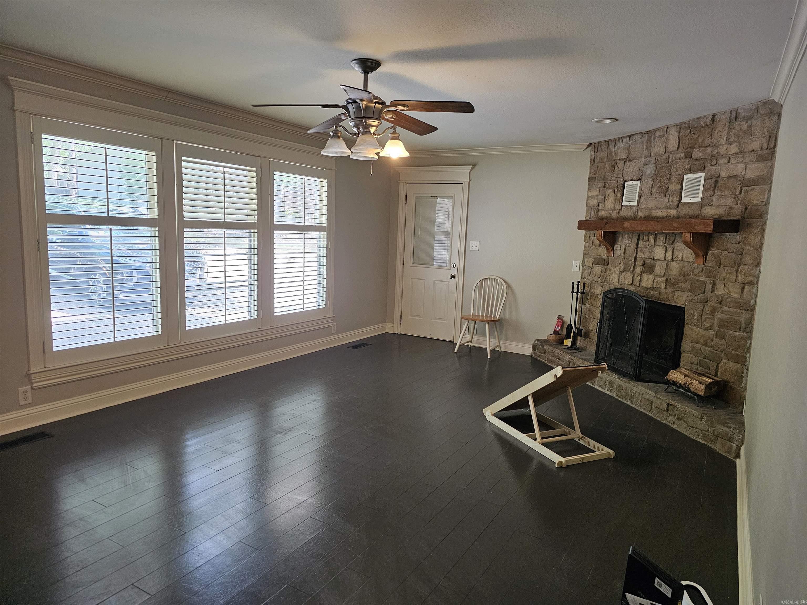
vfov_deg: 58.9
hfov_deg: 73.9
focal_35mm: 23
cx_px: 404
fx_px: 536
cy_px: 302
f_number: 1.7
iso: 500
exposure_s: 1/120
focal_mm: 6.3
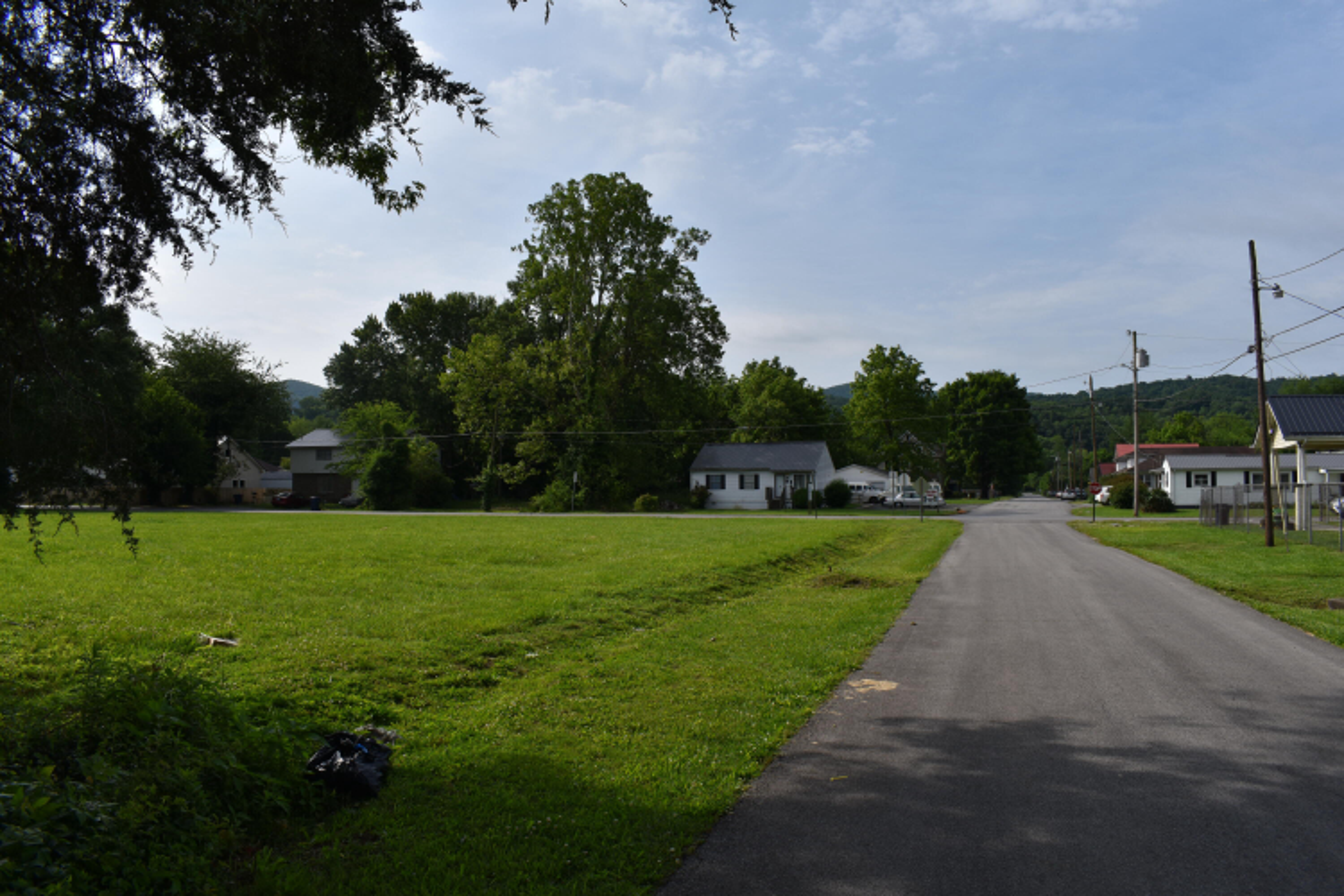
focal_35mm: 27
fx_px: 1008
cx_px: 672
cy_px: 448
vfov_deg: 47.9
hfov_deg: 67.4
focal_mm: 18
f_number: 10
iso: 100
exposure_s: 1/400
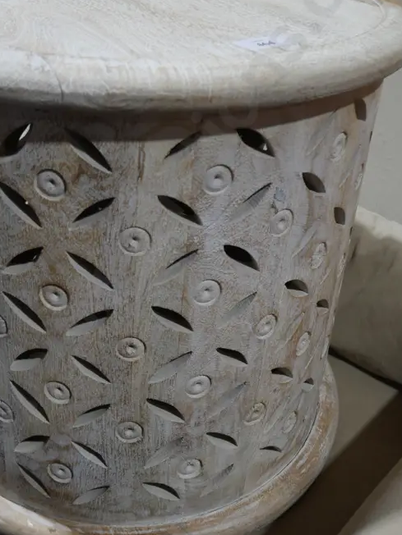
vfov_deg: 42.7
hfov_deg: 32.8
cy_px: 207
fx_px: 681
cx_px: 164
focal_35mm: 44
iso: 200
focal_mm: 14
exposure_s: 1/80
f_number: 3.5
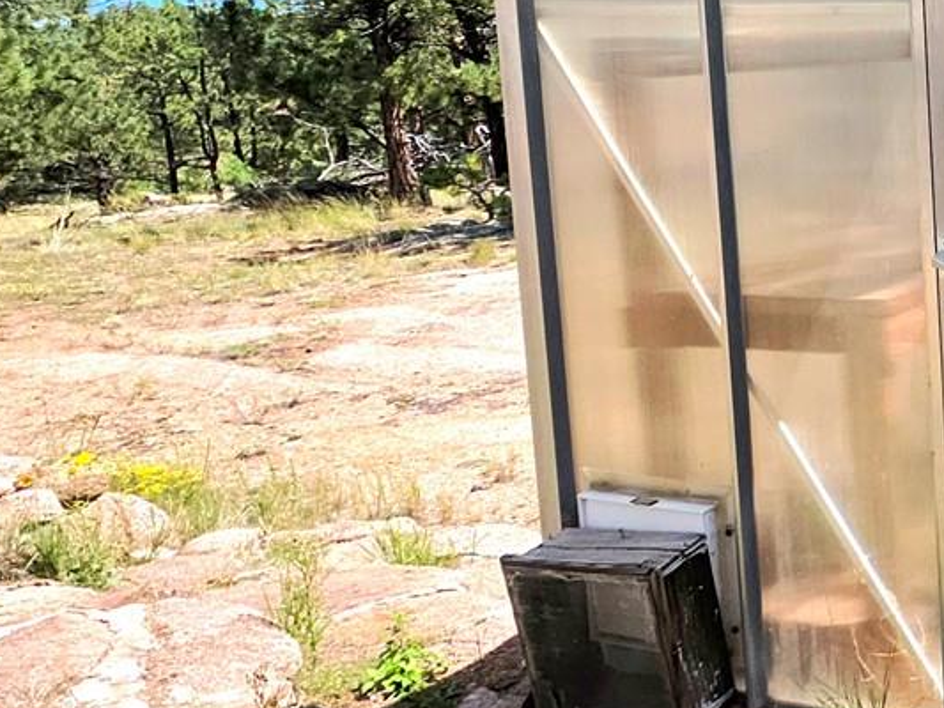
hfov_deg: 32.0
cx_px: 1307
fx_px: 1064
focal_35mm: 39
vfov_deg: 35.7
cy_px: 147
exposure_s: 1/1429
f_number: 1.9
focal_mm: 2.2
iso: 20
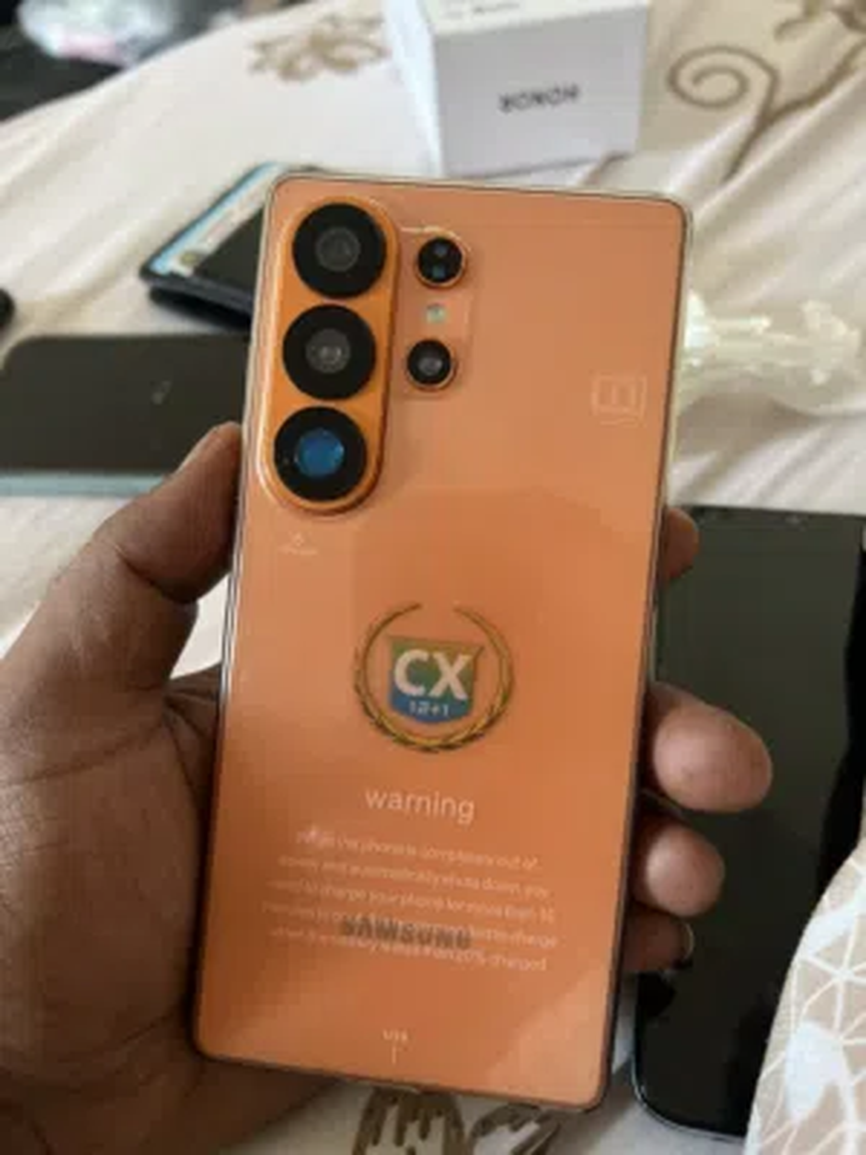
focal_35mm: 26
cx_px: 433
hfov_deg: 53.1
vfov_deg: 67.3
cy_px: 578
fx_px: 867
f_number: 1.5
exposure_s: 1/60
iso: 500
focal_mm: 5.7
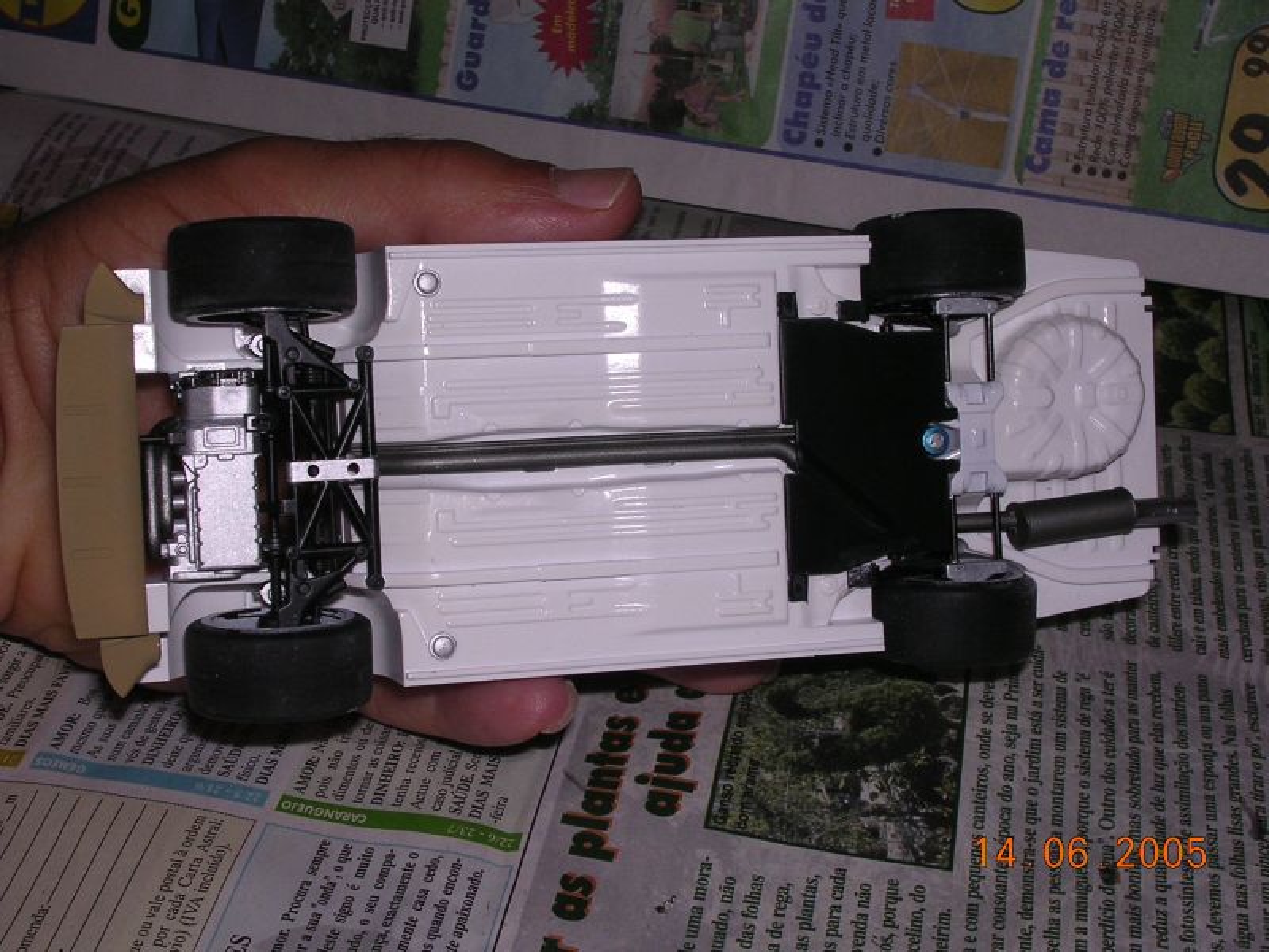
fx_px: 2053
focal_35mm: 56
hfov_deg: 34.3
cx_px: 634
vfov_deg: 26.1
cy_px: 476
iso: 100
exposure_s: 1/60.1
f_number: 6.6
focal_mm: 8.5
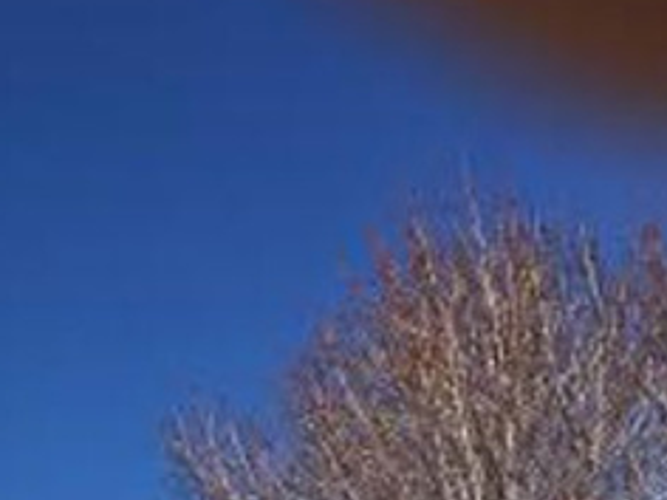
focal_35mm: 126
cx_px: -243
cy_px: 1020
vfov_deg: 10.7
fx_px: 2428
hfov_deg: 14.8
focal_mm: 4.15
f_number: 2.2
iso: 25
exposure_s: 1/2404
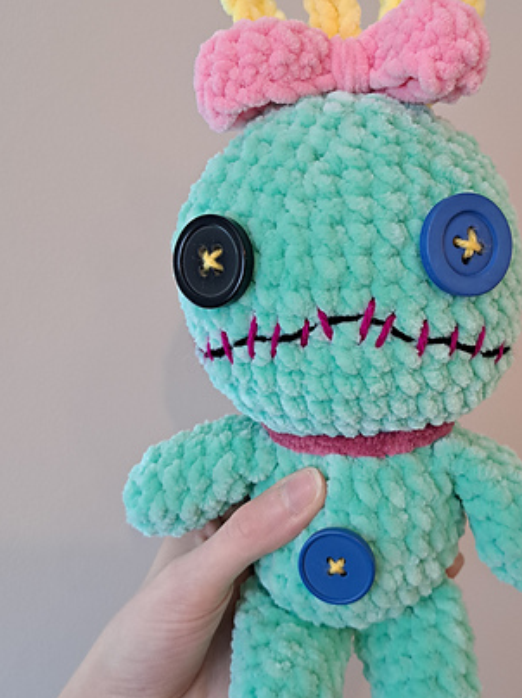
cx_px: 353
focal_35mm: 38
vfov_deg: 49.0
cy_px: 318
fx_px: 766
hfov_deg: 37.2
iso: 250
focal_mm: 5.23
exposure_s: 1/50
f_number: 1.8
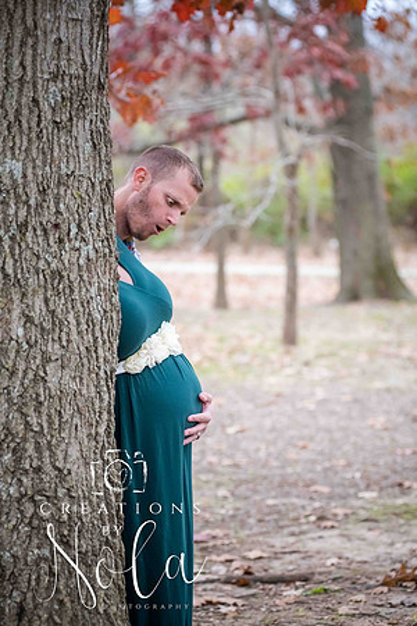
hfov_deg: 15.9
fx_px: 1494
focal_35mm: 86
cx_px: 208
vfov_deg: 23.6
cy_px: 313
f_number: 4
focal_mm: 86
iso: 1250
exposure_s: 1/250
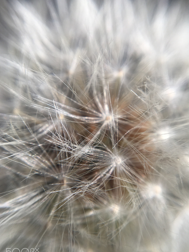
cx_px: 102
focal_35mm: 33
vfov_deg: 55.3
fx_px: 240
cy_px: 132
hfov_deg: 42.9
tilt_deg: -60.2
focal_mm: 4.15
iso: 25
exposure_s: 1/370
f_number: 2.2
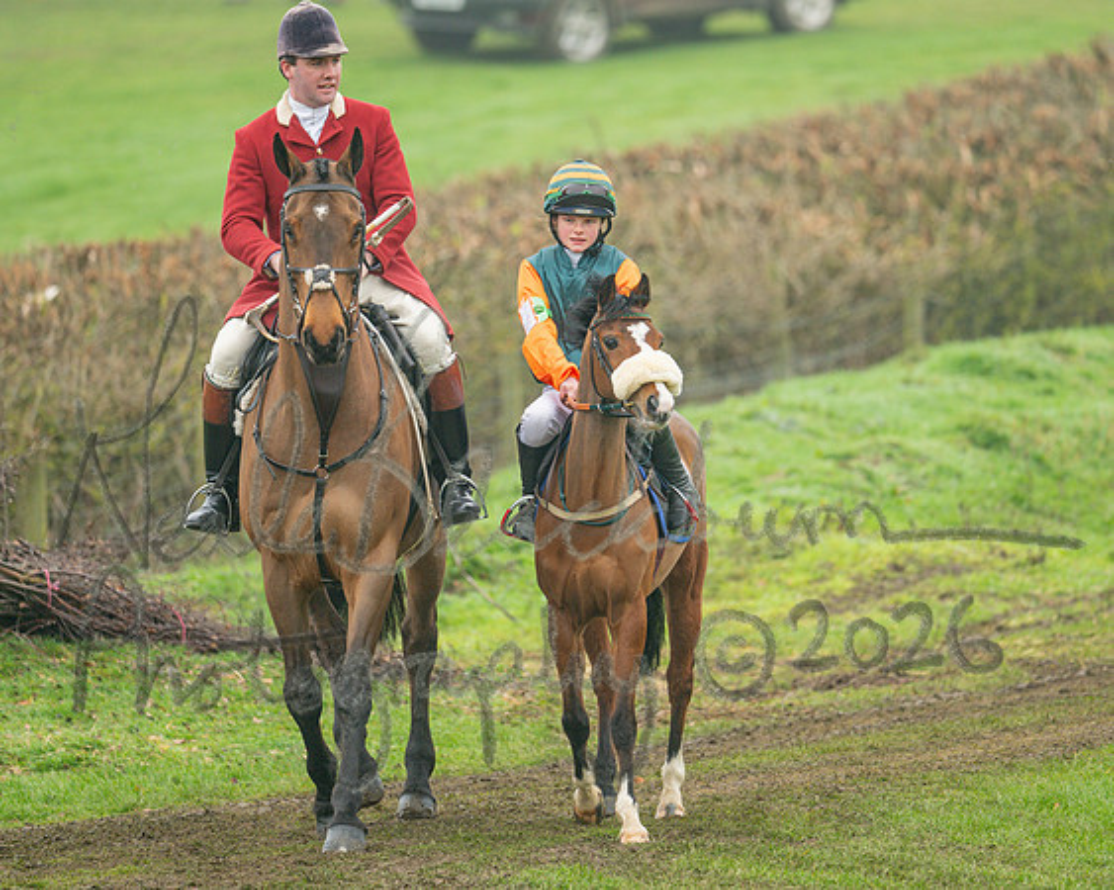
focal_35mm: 500
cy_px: 396
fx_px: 16472
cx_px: 593
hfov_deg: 3.9
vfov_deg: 3.1
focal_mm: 400
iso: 400
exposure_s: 1/500
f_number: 4.5
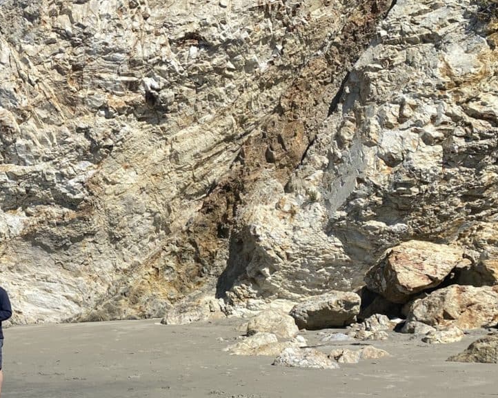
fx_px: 796
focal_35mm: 54
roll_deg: +2.5
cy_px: 194
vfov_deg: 28.1
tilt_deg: +7.4
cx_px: 39
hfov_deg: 32.8
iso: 32
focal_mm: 4.25
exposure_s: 1/4808
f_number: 1.8
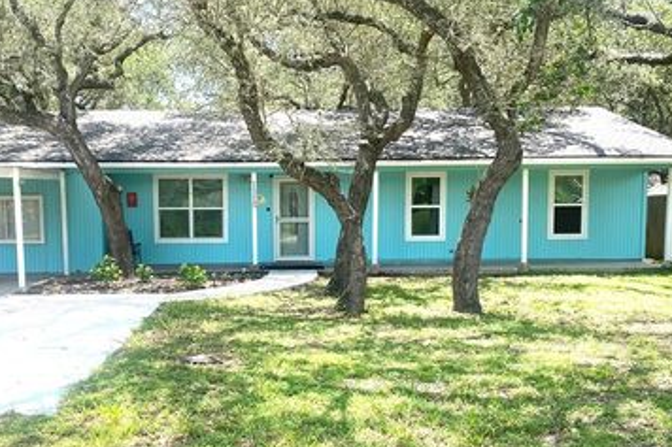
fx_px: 709
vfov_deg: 34.9
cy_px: 274
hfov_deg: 50.5
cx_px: 283
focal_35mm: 38
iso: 32
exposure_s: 1/822
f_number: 1.8
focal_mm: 4.25
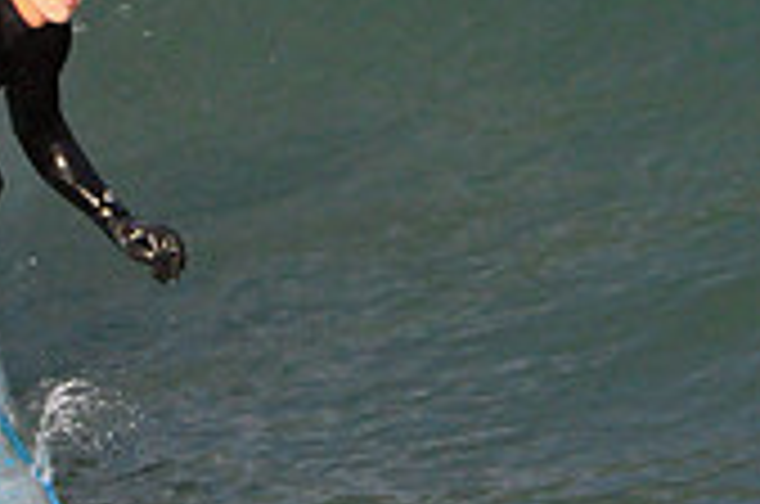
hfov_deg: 0.7
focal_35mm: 2834
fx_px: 59716
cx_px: 297
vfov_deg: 0.5
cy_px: 68
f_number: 10
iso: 1250
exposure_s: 1/1250
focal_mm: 550
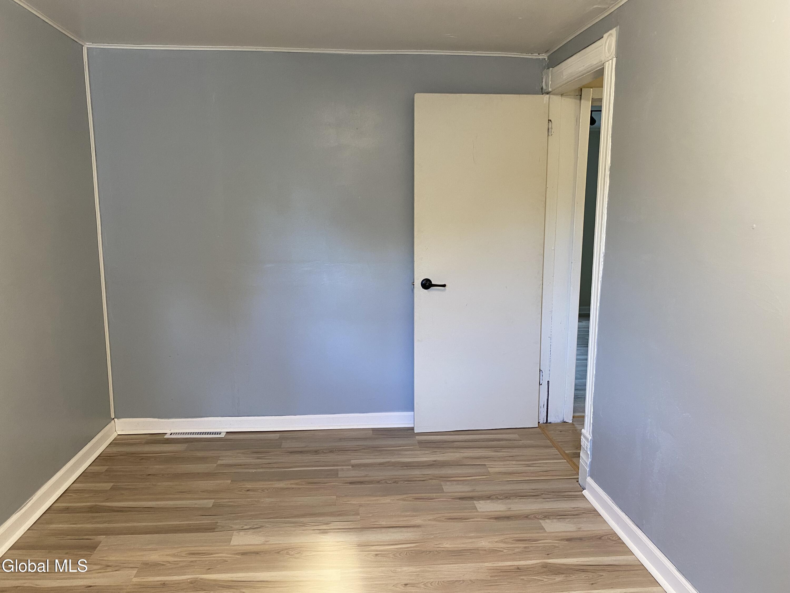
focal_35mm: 26
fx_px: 593
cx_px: 395
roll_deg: +0.6
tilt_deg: -7.1
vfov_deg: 53.1
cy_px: 296
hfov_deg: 67.3
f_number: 1.8
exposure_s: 1/60
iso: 125
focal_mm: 4.25
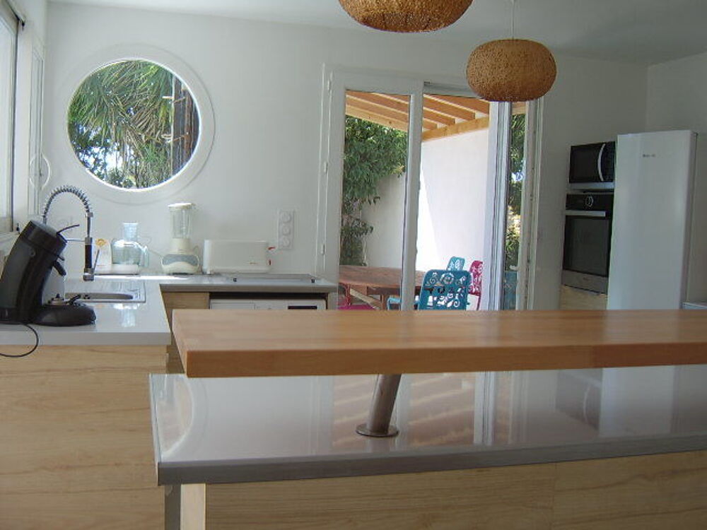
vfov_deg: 45.4
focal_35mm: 31
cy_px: 265
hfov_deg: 58.4
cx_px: 354
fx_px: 633
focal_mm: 8.13
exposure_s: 1/162
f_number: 2.7
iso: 50
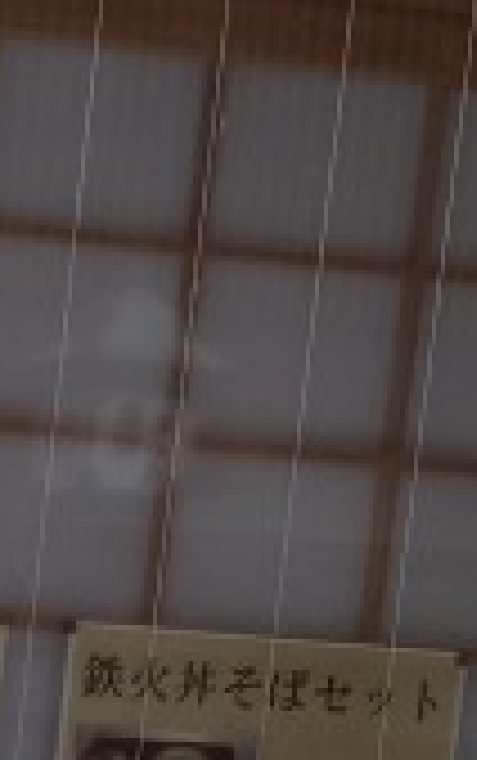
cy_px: 1453
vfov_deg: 12.2
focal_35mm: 154
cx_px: -1004
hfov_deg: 7.4
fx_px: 3195
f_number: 1.65
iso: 102
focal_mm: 6.14
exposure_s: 1/100
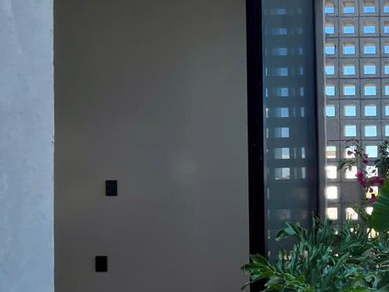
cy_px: 173
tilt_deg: +0.3
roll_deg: +0.6
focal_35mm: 29
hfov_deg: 49.4
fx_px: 326
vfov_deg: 48.0
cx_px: 395
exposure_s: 1/492
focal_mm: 1.57
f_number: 1.8
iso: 32
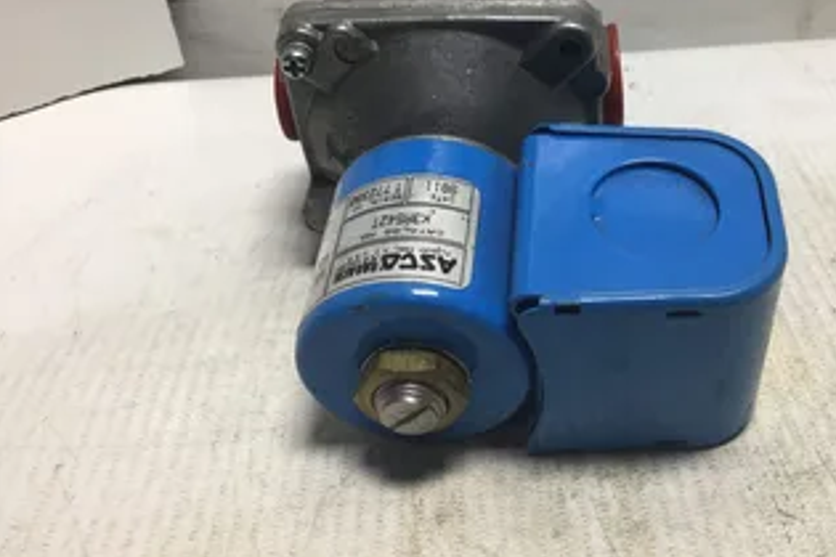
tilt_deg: -31.8
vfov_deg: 32.3
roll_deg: +0.1
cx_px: 528
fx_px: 952
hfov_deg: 46.9
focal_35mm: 41
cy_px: 172
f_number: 2.4
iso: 25
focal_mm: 3.3
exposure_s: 1/120
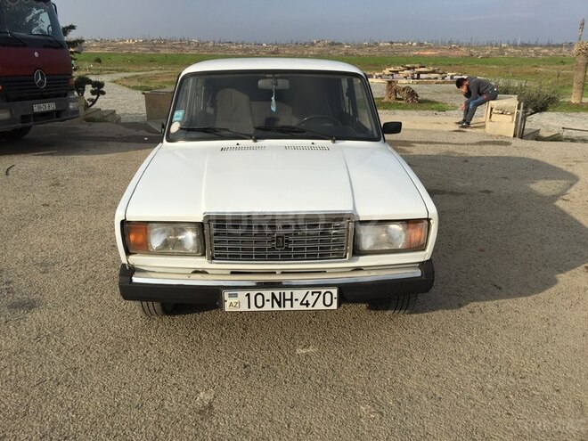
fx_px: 493
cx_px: 294
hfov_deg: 61.7
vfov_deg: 48.2
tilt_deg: -18.0
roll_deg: -1.1
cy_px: 220
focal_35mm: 29
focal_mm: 4.15
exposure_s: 1/3049
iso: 32
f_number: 2.2
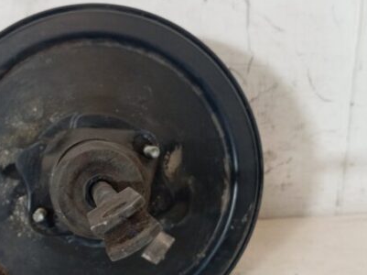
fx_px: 519
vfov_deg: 29.3
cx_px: 95
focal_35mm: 49
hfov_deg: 38.0
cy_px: 194
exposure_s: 1/33.3
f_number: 1.8
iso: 739
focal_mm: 4.22
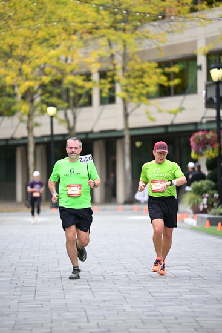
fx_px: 1756
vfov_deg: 10.8
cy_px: 166
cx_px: 111
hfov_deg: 7.2
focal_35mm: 190
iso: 640
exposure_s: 1/2000
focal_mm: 190
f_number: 2.8
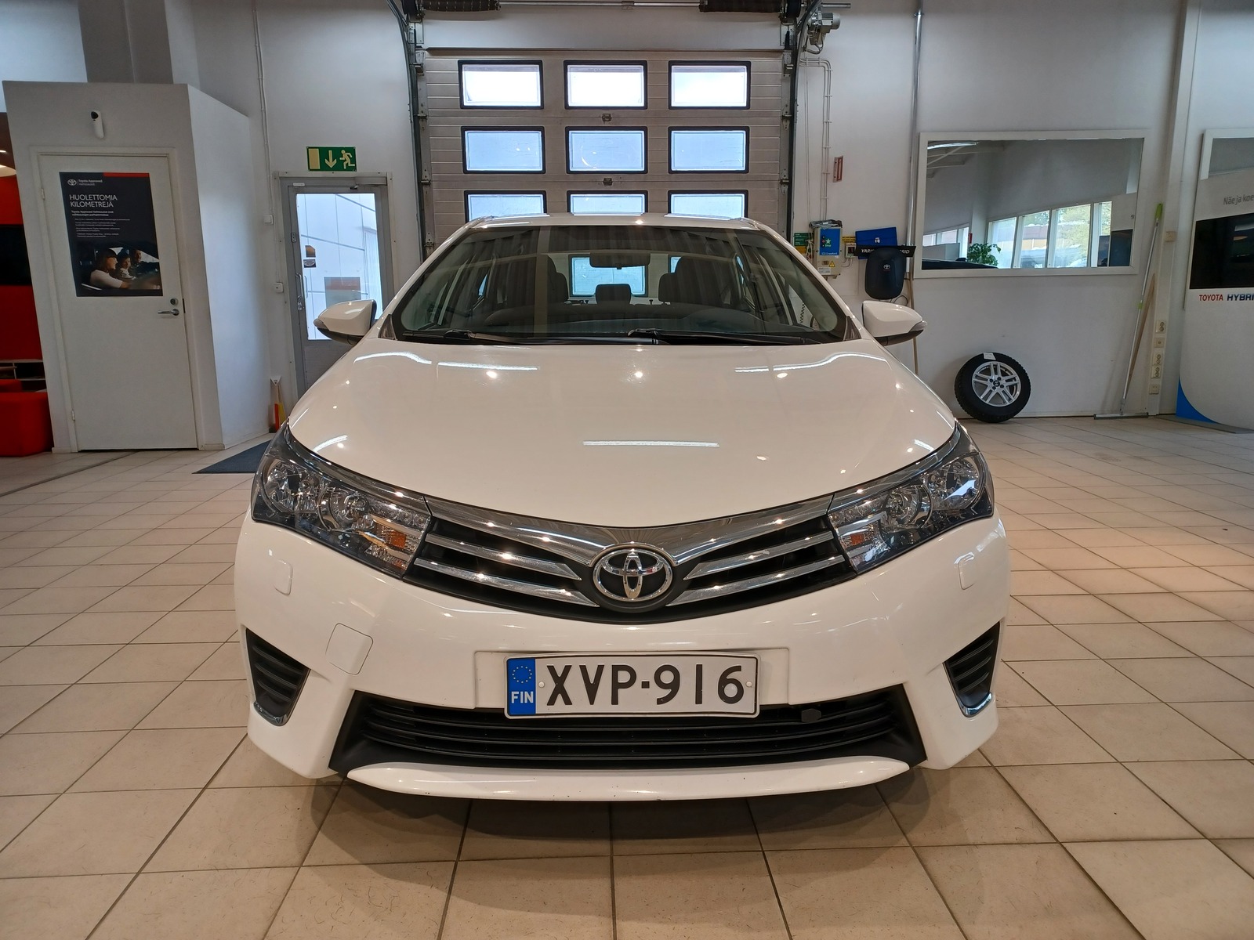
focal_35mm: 25
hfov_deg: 69.4
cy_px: 470
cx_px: 627
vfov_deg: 54.9
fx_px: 906
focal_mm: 4.6
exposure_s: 1/50
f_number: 1.8
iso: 50
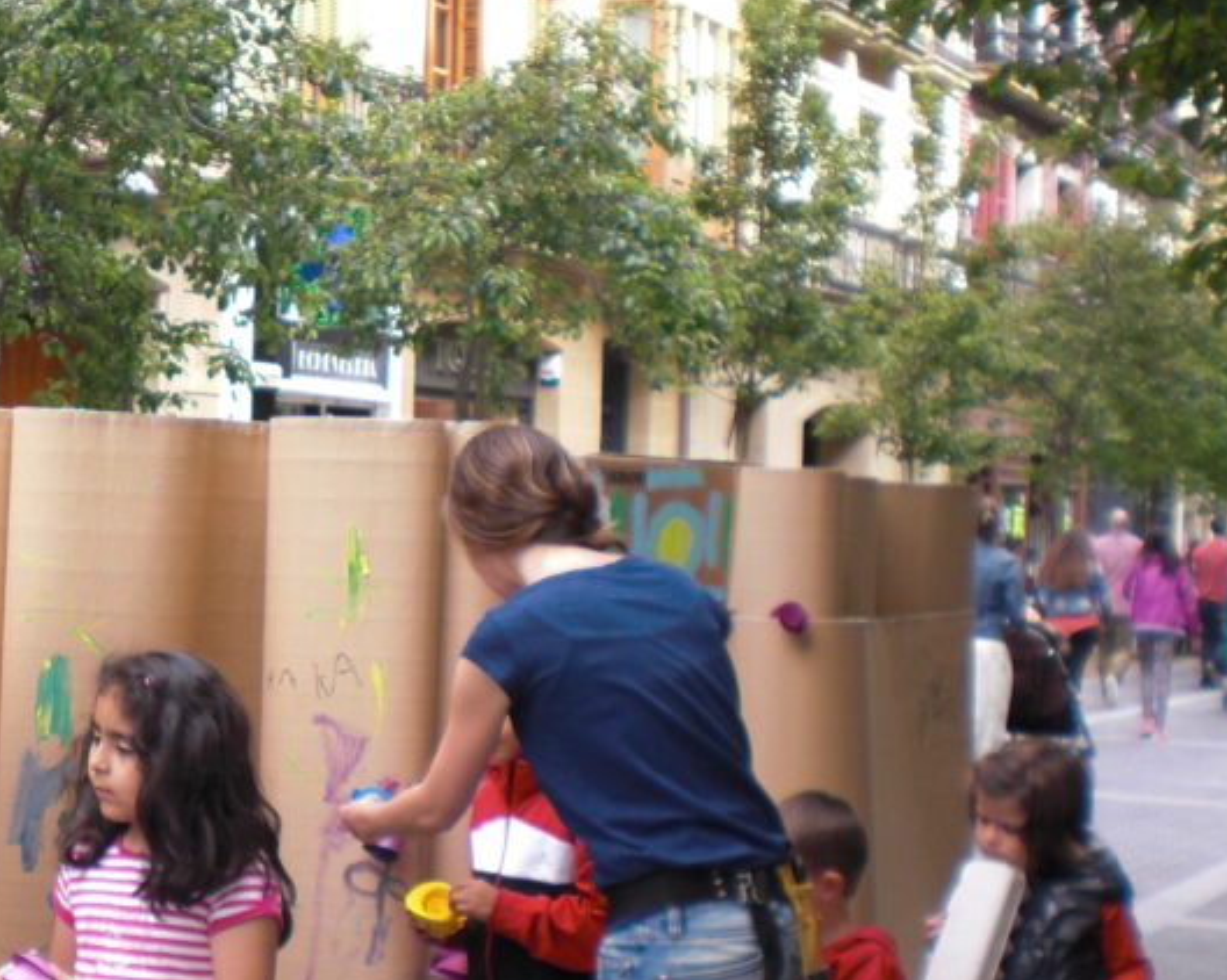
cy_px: 734
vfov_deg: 21.1
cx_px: 170
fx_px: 2614
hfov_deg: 25.7
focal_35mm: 72
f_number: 3.1
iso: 100
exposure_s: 1/125
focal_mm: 6.3
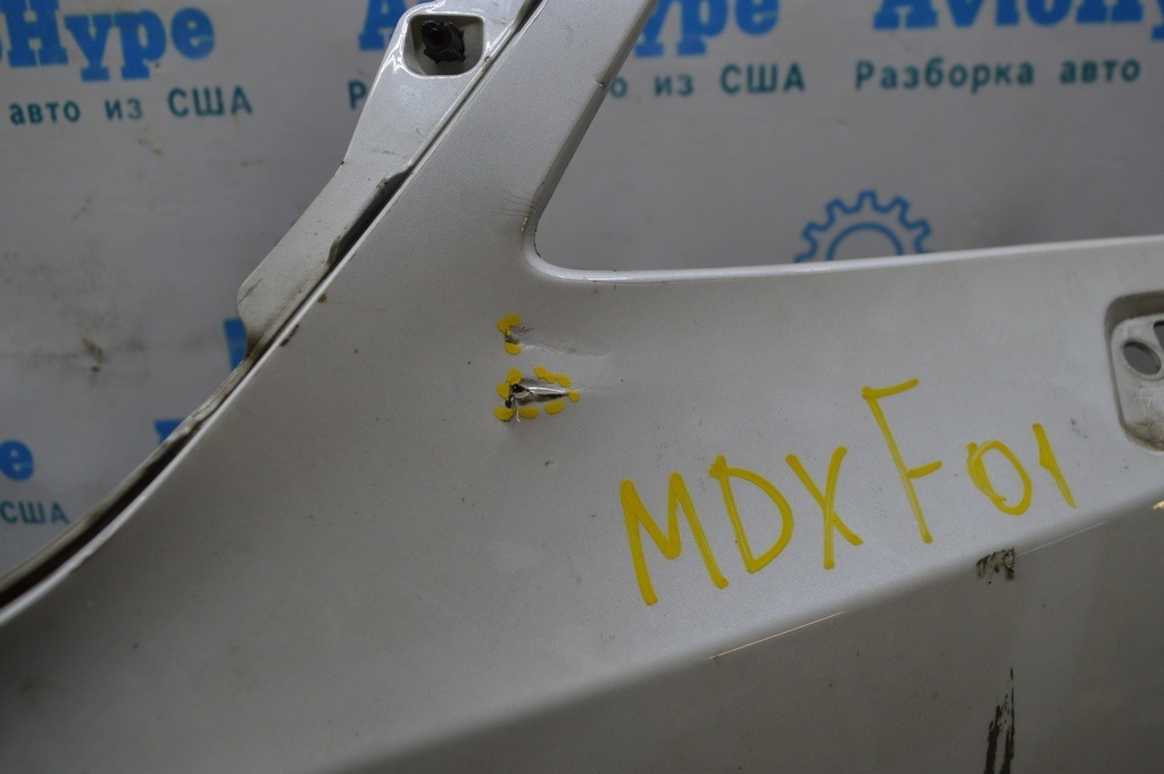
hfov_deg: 62.0
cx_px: 582
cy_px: 387
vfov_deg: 43.5
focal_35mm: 30
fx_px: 969
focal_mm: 20
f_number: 5.6
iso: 400
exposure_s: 1/125
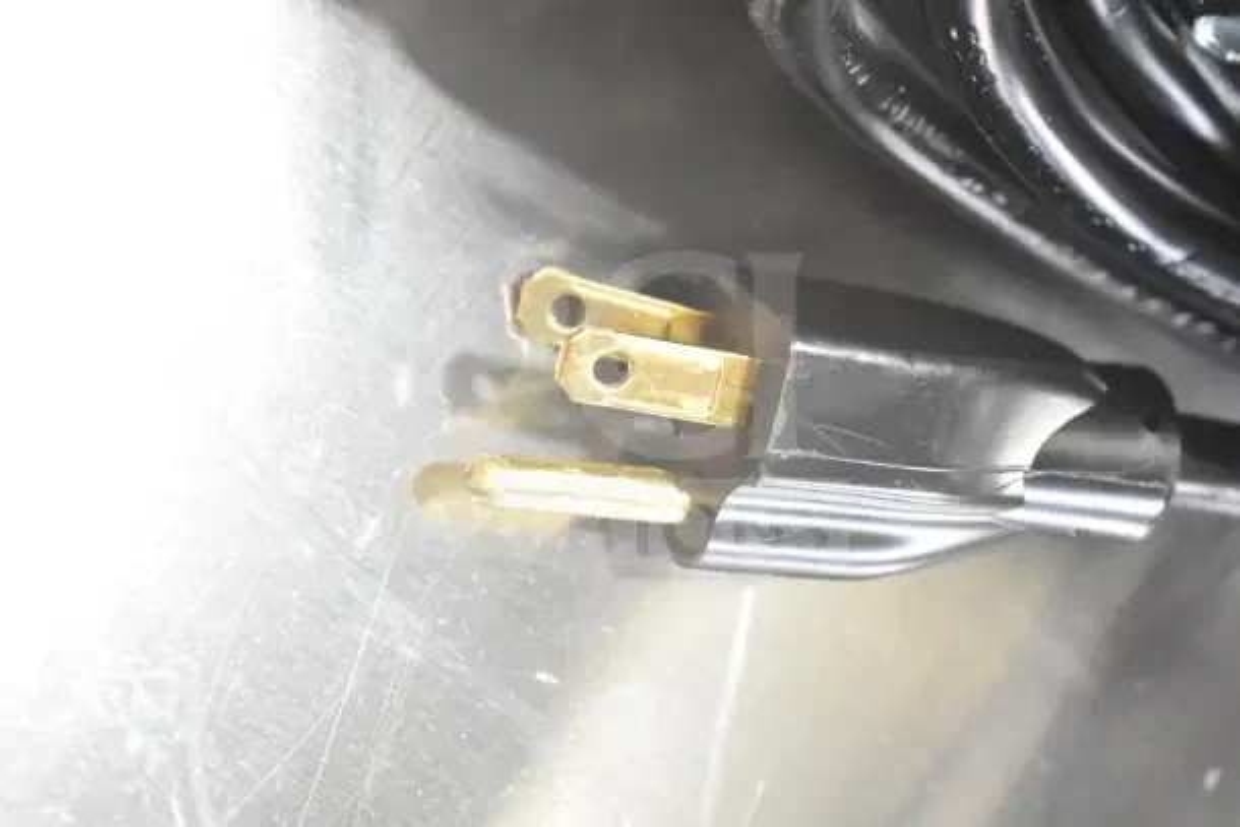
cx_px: 620
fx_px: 2687
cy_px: 414
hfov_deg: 26.0
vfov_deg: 17.5
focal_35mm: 78
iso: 3600
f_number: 5.6
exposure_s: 1/80
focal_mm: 52
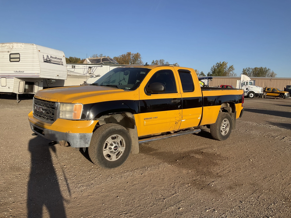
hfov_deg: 61.7
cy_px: 109
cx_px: 146
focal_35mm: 29
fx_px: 244
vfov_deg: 48.2
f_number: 1.8
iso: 25
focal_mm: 3
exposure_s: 1/1675
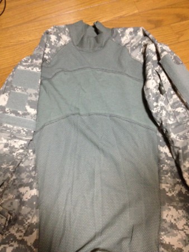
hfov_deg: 40.7
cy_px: 126
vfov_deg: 52.6
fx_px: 255
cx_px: 94
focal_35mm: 35
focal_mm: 4.28
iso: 400
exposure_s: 1/17
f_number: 2.4
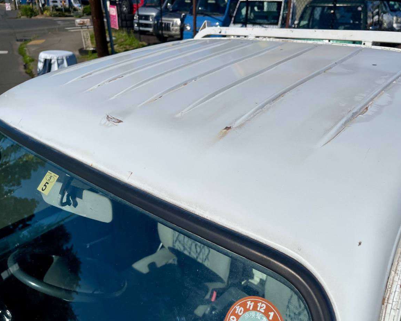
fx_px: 320
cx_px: 220
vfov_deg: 53.2
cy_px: 165
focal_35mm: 27
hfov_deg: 63.9
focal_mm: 5.1
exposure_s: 1/12048
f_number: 1.6
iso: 32
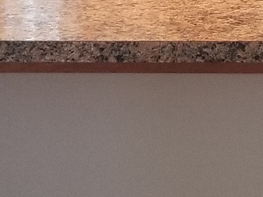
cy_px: -228
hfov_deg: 10.8
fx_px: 1344
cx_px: 394
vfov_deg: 7.9
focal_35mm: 177
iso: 160
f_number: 1.7
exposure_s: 1/60
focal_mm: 4.25
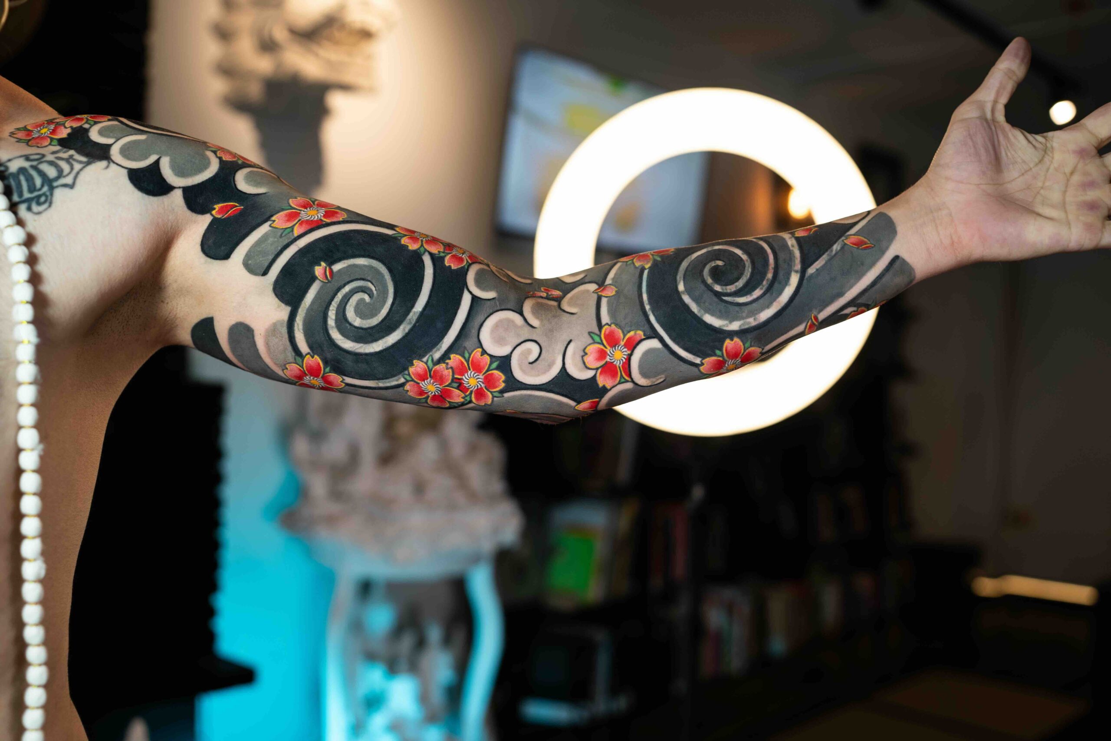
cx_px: 556
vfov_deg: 37.9
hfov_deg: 54.4
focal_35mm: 35
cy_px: 370
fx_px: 1080
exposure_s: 1/125
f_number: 2.2
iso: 160
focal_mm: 35
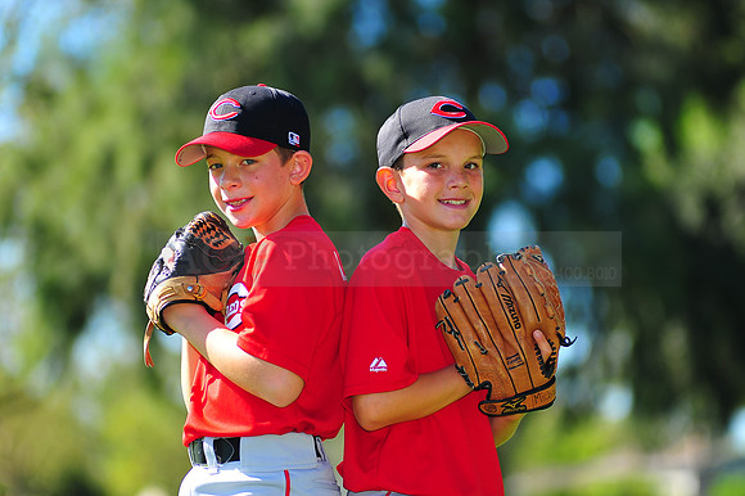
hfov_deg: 11.4
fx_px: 3723
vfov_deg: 7.6
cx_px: 372
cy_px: 248
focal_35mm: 180
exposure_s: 1/800
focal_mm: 180
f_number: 3.5
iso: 200
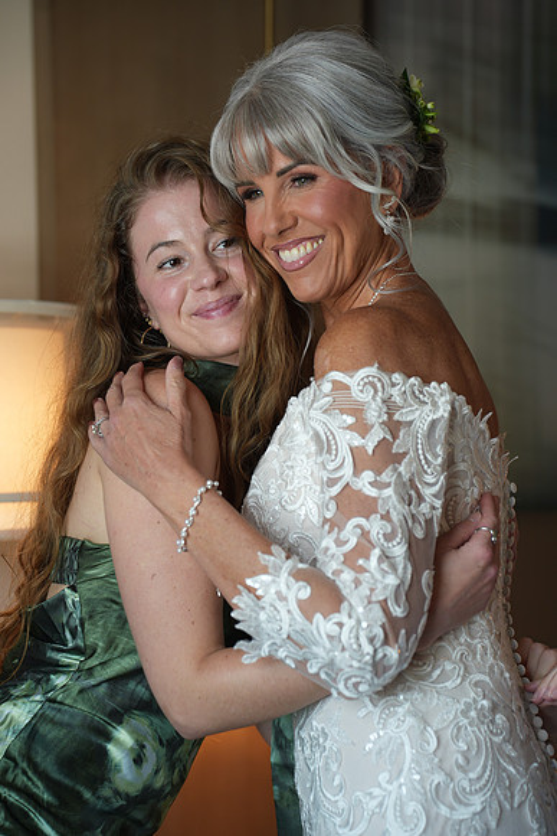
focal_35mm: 81
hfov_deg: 16.9
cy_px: 418
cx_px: 278
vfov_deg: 25.1
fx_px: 1879
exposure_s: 1/125
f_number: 3.2
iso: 160
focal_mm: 81
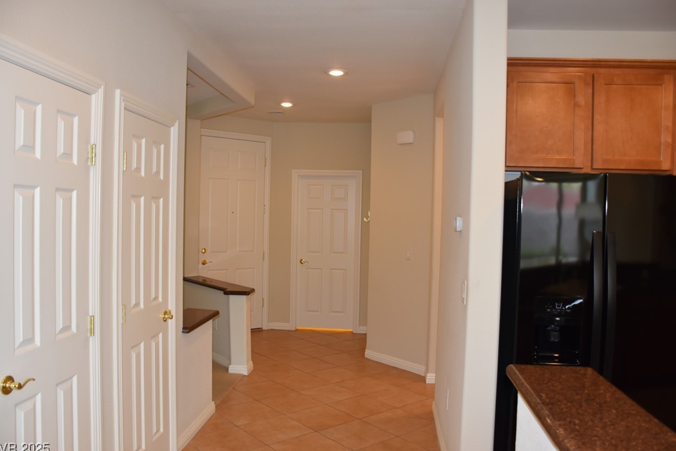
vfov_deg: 46.4
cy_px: 227
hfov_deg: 65.5
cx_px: 338
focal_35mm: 28
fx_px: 526
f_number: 4.5
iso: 800
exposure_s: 1/80
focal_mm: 18
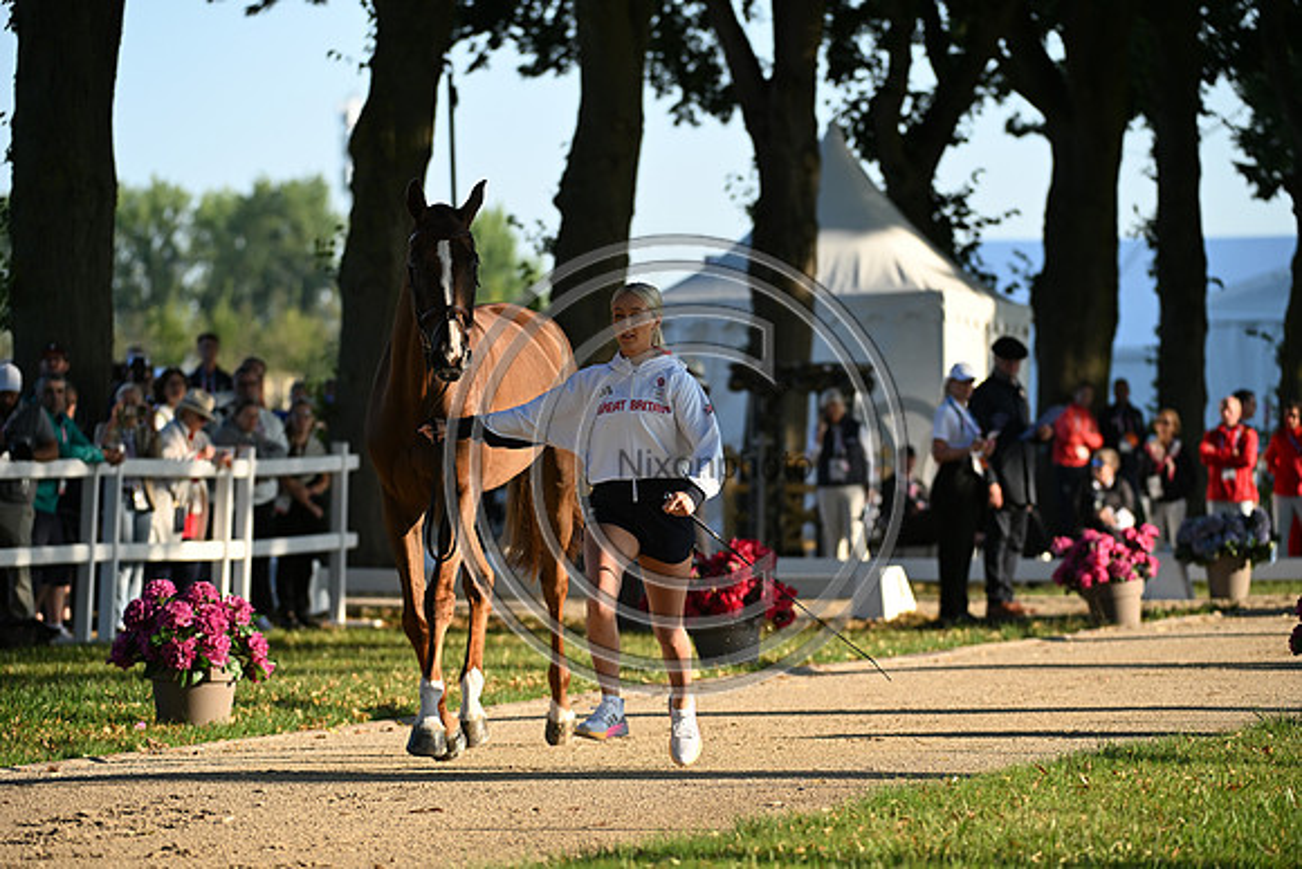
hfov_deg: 10.3
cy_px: 434
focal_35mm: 200
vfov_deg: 6.9
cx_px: 651
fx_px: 7235
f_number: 4.5
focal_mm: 200
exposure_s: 1/1000
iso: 400
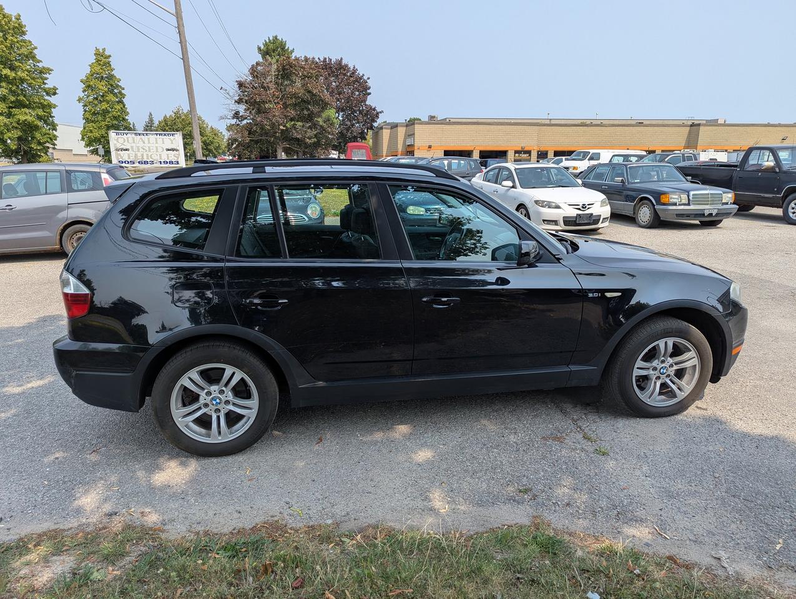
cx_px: 398
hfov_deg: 71.5
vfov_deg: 56.9
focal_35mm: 24
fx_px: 553
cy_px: 300
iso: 47
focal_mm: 6.81
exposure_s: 1/1795
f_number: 1.85
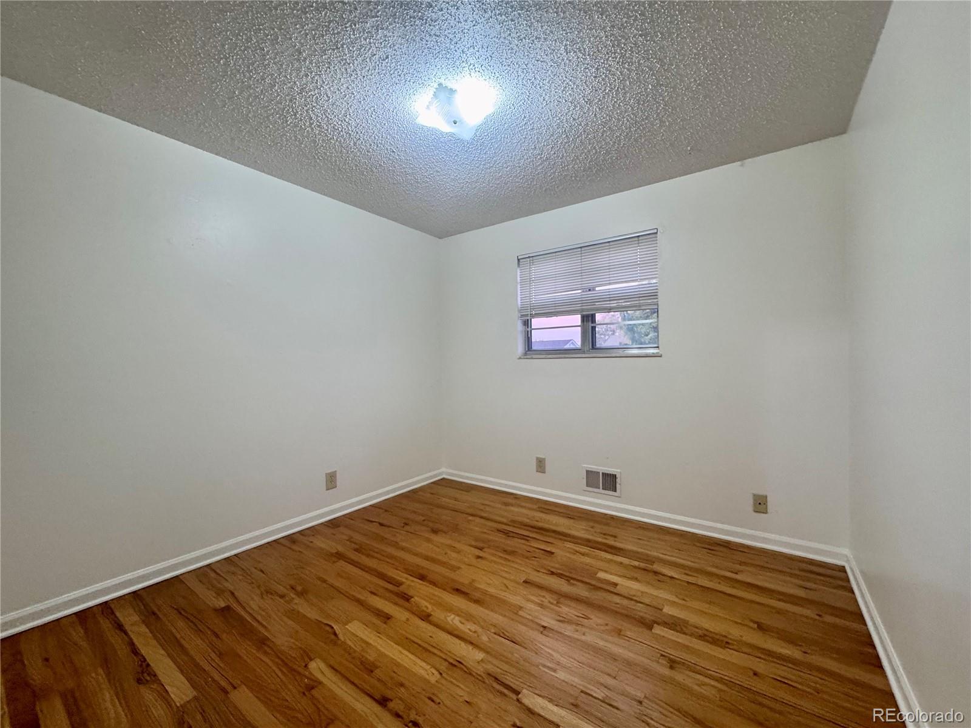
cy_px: 364
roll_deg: +1.0
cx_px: 486
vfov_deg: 85.7
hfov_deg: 102.1
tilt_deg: -0.2
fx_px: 393
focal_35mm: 14
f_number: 2.2
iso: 250
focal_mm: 2.22
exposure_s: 1/60
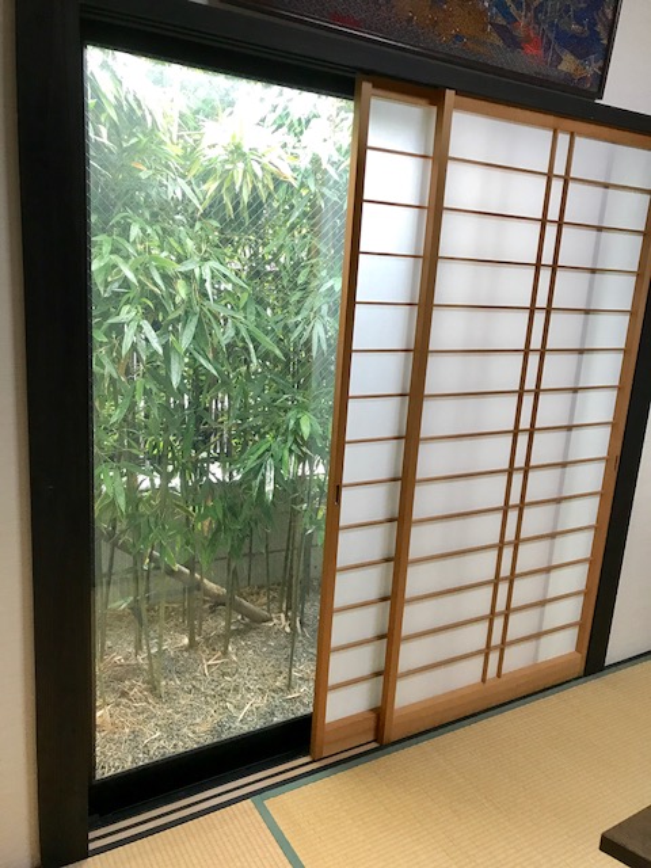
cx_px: 326
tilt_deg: -14.1
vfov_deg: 63.4
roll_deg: -3.3
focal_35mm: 28
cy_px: 434
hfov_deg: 49.7
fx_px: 702
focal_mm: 3.99
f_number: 1.8
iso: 40
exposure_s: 1/31
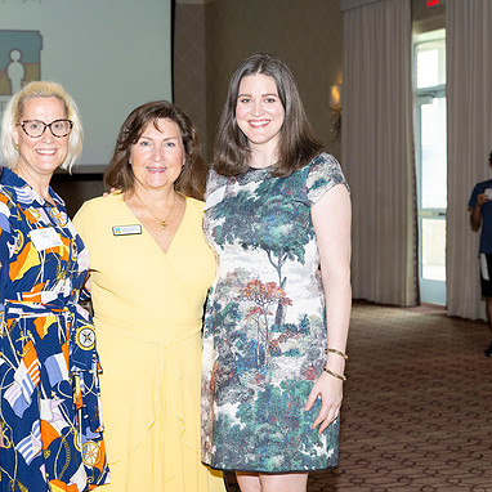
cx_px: 167
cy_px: 248
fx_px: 1142
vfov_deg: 24.3
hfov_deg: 24.2
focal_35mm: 71
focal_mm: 55
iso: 800
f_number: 5.6
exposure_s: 1/200
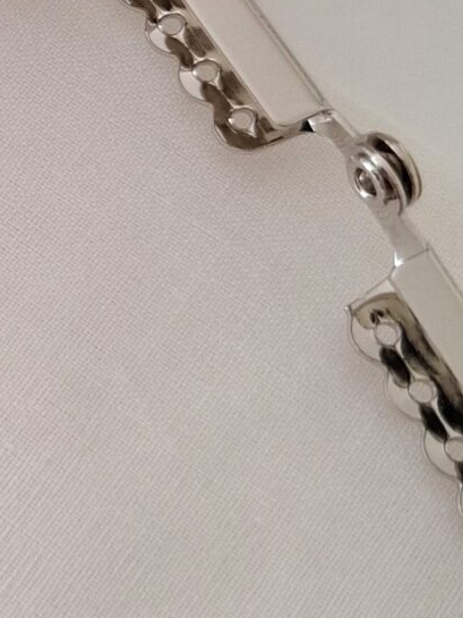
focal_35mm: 108
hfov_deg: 12.4
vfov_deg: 18.1
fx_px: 1925
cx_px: -392
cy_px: 137
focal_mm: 5.54
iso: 200
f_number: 1.8
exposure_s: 1/50
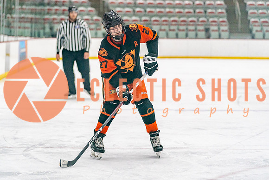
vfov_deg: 9.7
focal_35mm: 142
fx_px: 1059
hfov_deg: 14.5
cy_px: 90
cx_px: 113
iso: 3200
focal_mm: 113
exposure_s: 1/1250
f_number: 2.8
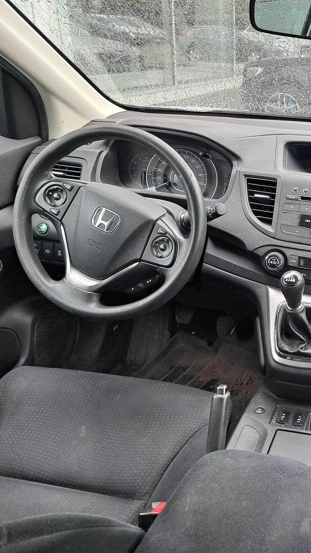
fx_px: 513
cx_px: 334
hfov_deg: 30.5
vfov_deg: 56.6
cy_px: 277
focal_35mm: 35
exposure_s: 1/50
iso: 50
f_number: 1.8
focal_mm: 5.23
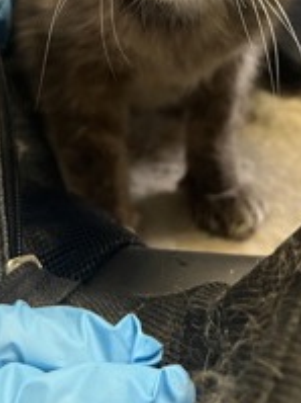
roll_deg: +0.1
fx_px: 638
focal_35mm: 55
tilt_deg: -13.0
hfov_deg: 26.5
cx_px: 187
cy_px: 4
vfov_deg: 32.3
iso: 250
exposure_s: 1/60
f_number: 1.5
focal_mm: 5.7
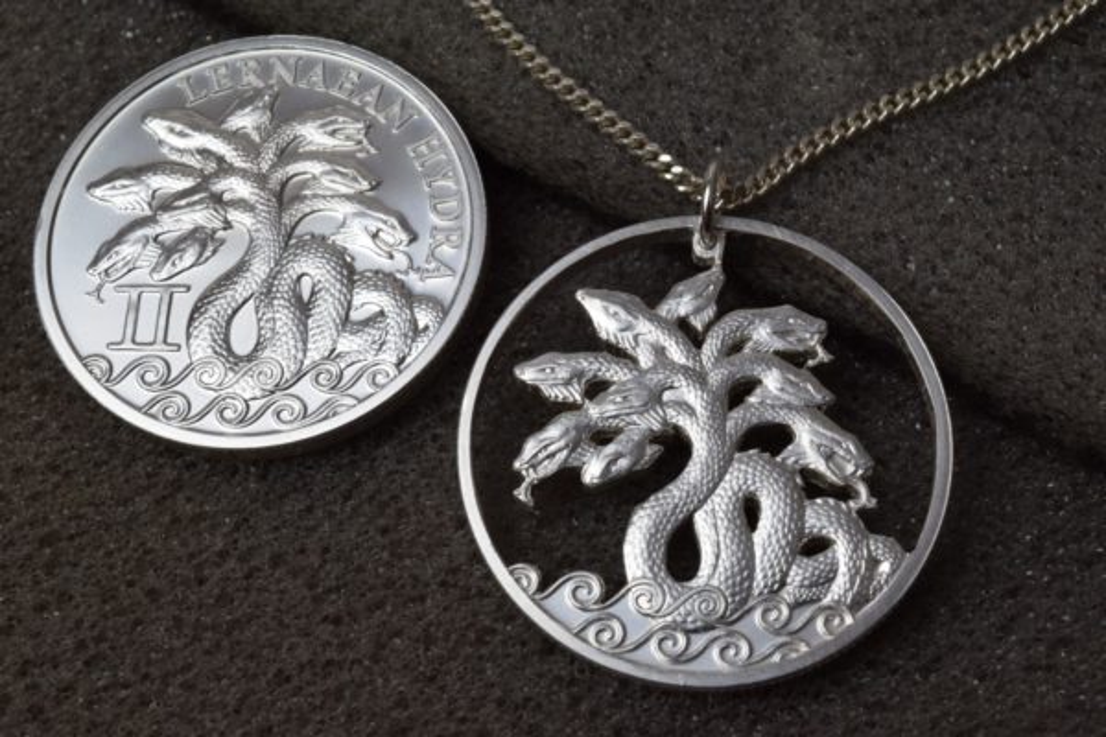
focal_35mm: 68
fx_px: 2074
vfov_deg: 20.2
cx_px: 553
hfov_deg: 29.9
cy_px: 368
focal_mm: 45
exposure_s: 1/20
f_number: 22
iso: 640
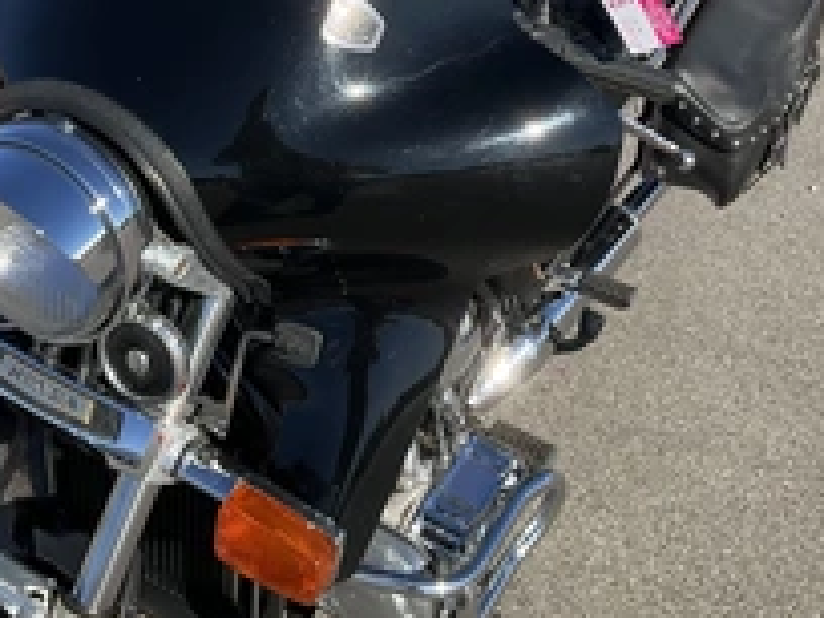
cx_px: 380
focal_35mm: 57
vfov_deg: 24.6
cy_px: 20
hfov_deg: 33.8
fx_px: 1357
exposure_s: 1/1451
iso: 25
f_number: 1.8
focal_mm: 3
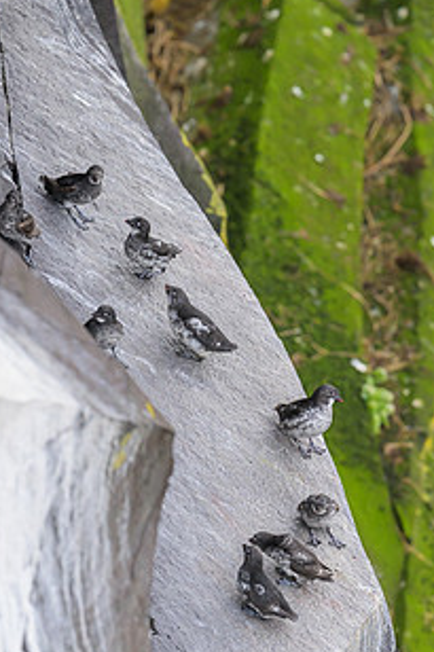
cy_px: 411
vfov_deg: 2.5
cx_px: 241
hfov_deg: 1.7
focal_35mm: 819
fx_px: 14826
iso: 1600
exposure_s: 1/800
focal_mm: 560
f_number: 5.6
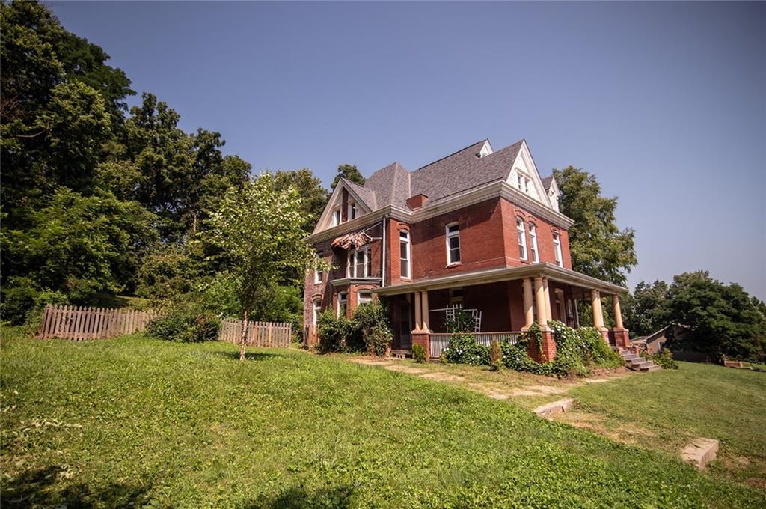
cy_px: 254
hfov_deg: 96.8
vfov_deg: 73.6
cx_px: 383
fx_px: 340
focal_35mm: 16
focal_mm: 16
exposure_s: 1/8000
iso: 100
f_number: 2.8
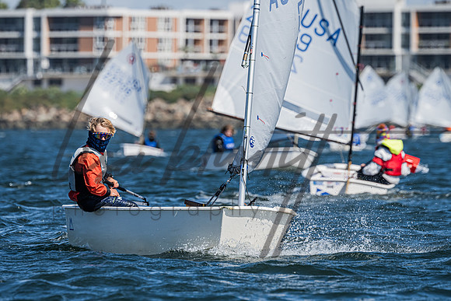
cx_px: 200
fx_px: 6220
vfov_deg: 2.8
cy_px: 150
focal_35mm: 496
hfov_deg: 4.2
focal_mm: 400
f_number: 8
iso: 320
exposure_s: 1/1000
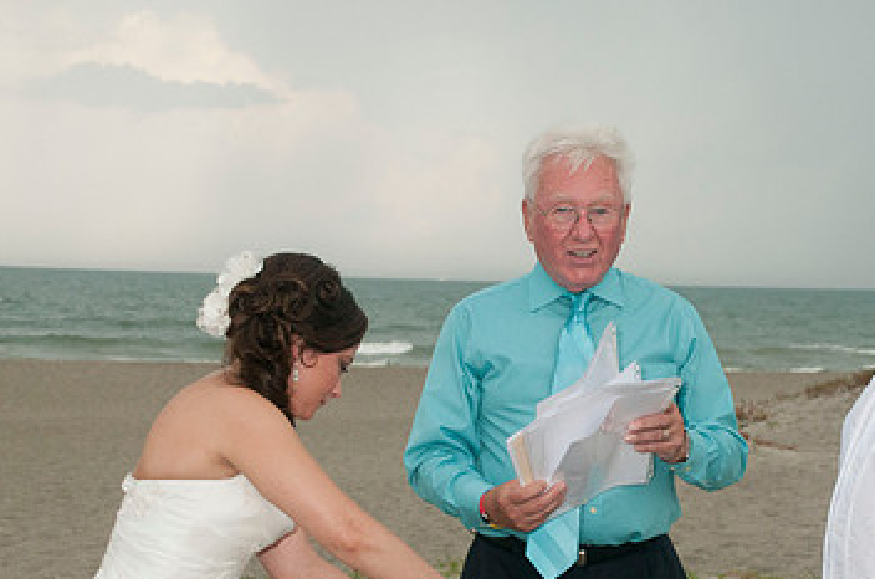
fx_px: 2401
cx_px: 604
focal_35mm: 99
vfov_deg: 13.7
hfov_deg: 20.6
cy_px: 419
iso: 400
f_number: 5.6
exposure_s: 1/160
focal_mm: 40
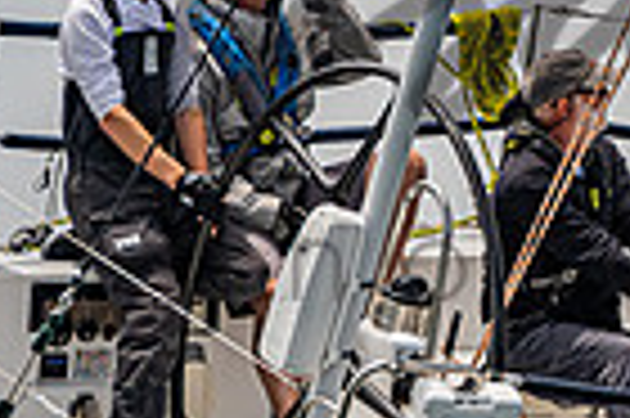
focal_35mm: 912
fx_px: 15941
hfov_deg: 2.3
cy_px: -74
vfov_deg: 1.5
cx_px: 1166
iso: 500
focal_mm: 220
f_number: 8
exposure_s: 1/3200
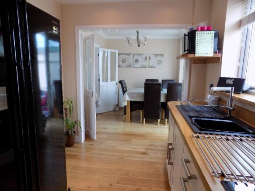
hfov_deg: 73.9
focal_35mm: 23
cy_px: 96
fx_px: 169
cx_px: 128
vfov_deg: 58.9
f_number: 3.1
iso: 140
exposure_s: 1/30
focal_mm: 4
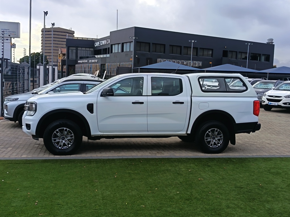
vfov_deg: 36.0
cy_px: 108
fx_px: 335
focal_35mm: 40
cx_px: 145
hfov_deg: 46.8
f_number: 1.75
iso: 100
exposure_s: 1/270
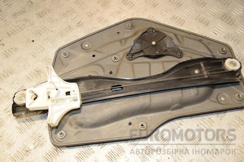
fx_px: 285
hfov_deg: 46.4
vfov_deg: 31.9
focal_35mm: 42
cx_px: 122
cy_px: 81
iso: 800
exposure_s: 1/200
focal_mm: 28
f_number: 6.3
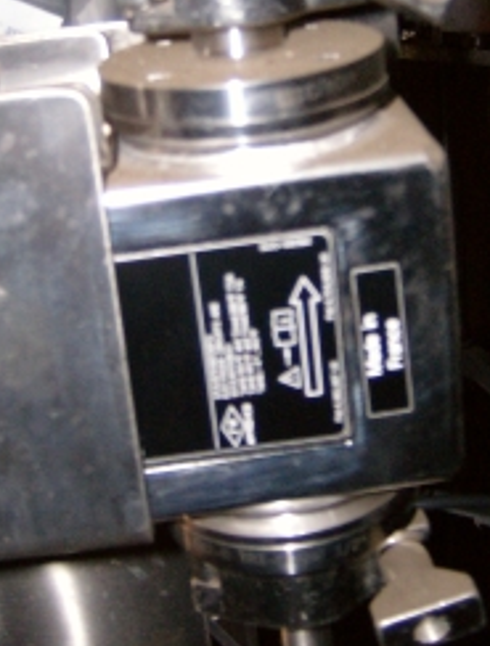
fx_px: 1162
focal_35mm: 62
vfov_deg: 30.7
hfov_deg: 23.8
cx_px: 242
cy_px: 185
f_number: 2.8
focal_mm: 6
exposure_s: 1/60
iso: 200
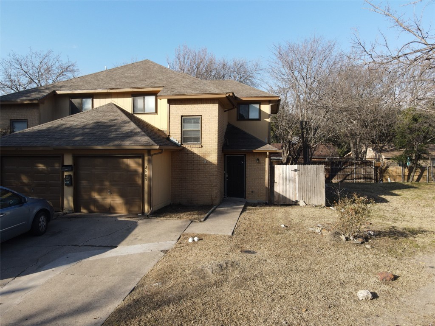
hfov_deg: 71.6
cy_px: 163
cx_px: 218
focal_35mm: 24
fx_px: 302
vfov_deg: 56.8
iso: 100
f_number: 2.8
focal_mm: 4.5
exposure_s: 1/100
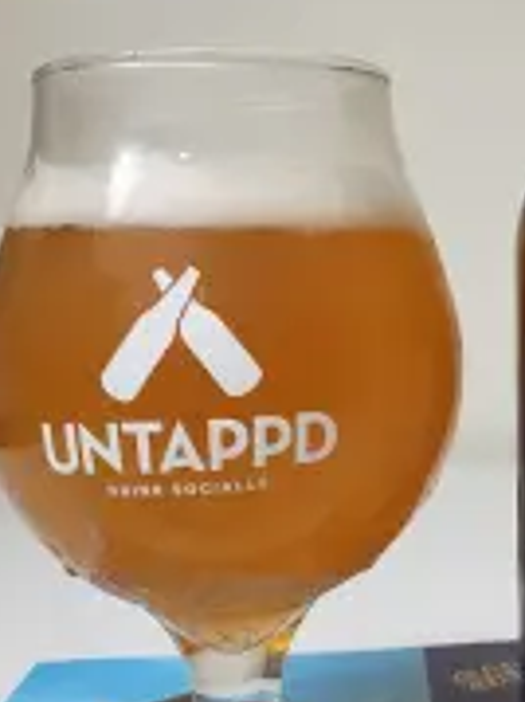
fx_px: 1174
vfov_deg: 33.2
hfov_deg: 24.6
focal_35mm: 58
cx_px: 454
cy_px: 286
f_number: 1.8
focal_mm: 5.4
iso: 250
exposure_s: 1/120
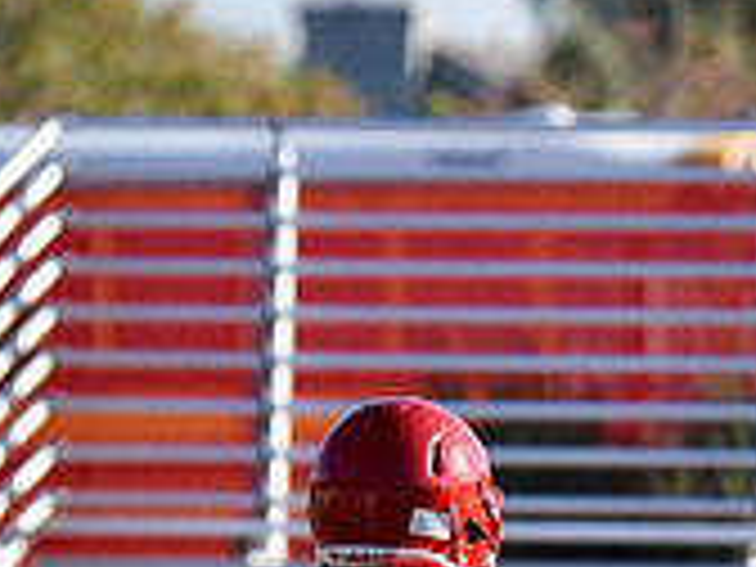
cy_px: 772
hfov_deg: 2.4
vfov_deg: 1.8
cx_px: 441
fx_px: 18171
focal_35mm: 832
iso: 900
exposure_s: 1/4000
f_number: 5.6
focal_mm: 250
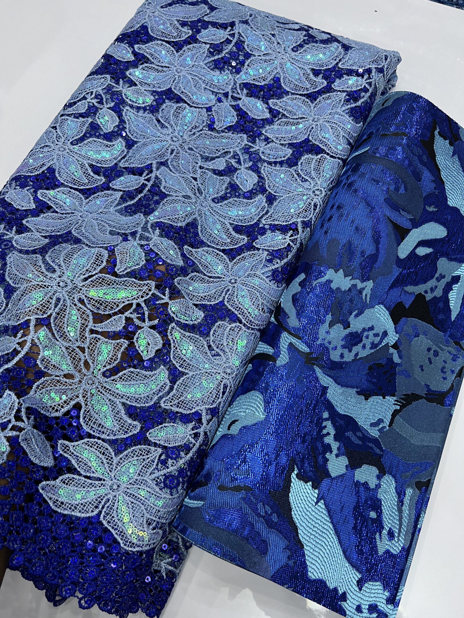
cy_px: 309
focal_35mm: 26
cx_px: 232
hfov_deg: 53.1
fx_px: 465
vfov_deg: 67.3
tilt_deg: -67.5
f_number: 1.5
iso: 80
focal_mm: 5.7
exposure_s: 1/50
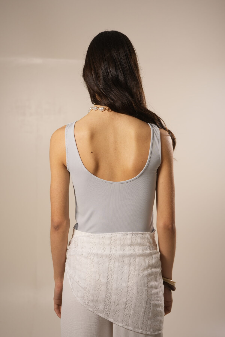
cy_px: 168
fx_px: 469
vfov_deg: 39.6
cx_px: 112
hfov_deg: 27.0
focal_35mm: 50
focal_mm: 50
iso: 400
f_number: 3.2
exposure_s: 1/100
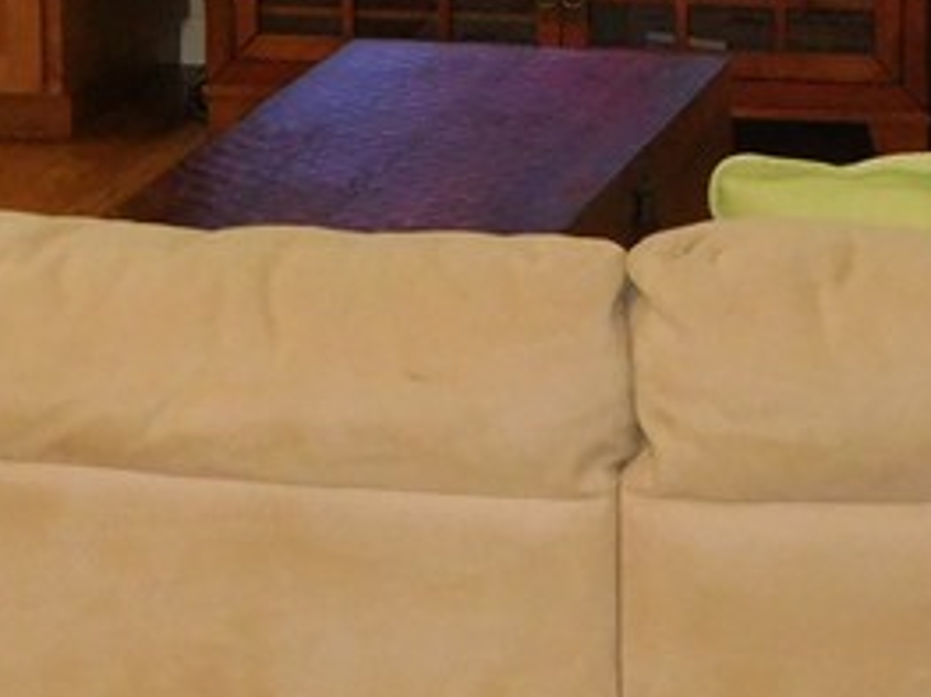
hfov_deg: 13.0
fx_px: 4086
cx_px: 581
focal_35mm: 152
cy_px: -81
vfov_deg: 9.6
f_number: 3.9
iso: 500
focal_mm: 7
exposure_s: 1/30
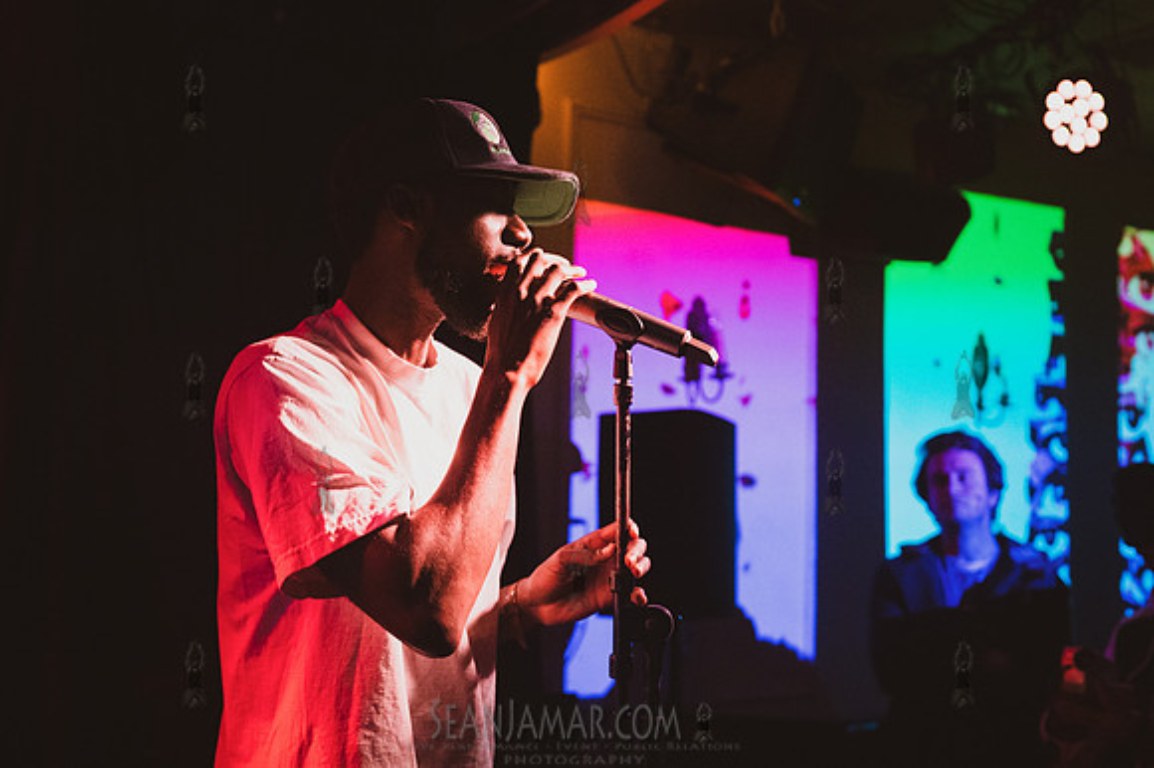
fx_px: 1538
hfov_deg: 41.1
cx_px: 577
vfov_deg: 28.0
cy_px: 384
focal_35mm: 48
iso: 12800
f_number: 3.5
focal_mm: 48
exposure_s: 1/250
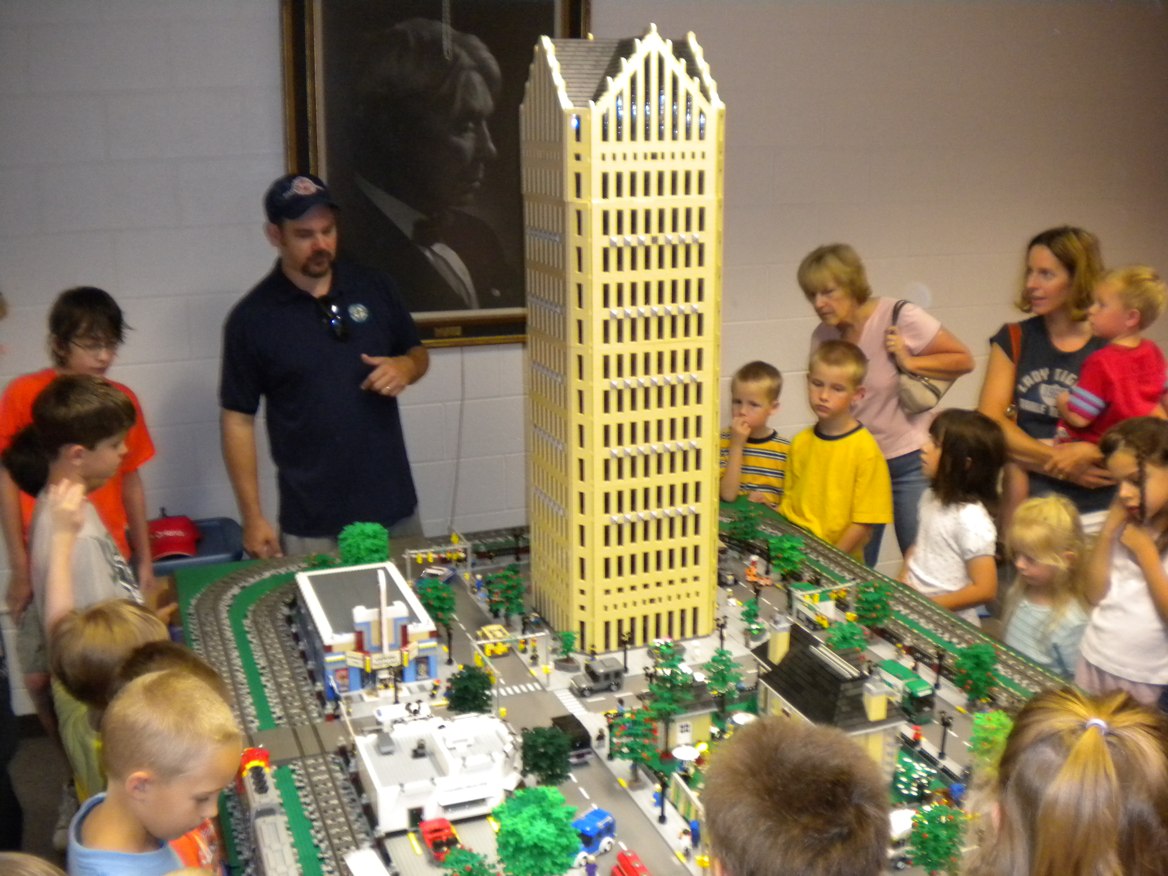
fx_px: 1181
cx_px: 584
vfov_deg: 40.7
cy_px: 438
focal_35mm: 35
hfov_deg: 52.6
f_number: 3.1
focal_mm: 6.3
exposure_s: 1/30
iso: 400
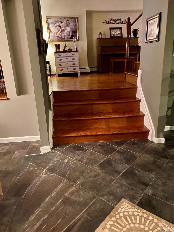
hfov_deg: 53.1
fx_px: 174
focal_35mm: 26
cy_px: 116
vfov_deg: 67.3
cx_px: 87
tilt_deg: -19.5
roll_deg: +1.1
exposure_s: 1/12
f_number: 1.8
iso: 500
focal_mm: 4.25
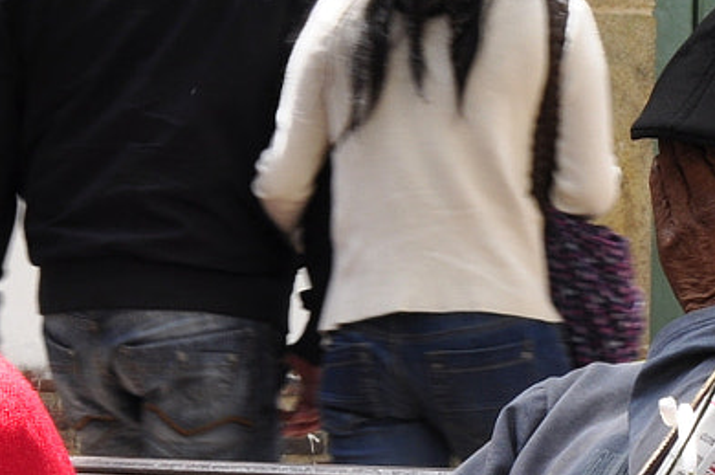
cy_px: 718
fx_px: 6110
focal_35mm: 308
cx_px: 72
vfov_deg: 4.4
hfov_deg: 6.7
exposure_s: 1/60
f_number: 18
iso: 200
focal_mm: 50
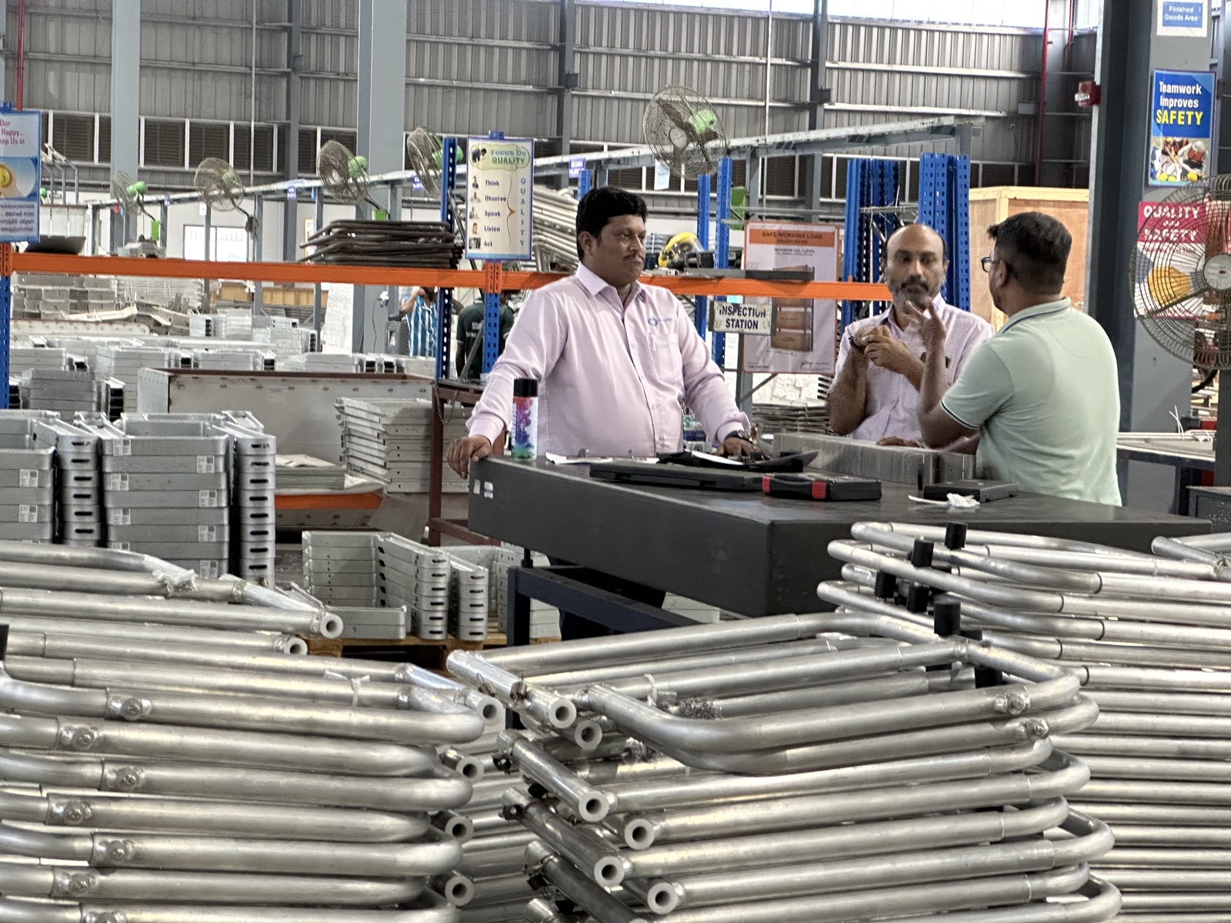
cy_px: 462
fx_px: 2738
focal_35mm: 77
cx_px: 616
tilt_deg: -4.3
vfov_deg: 19.1
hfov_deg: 25.3
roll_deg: -1.4
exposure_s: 1/34
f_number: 2.8
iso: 500
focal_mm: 9
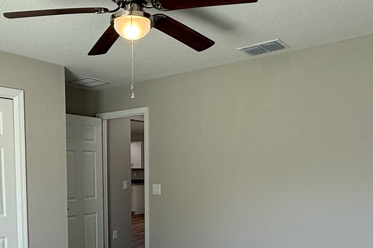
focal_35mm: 36
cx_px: 153
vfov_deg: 35.8
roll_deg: +0.3
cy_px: 194
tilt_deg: -4.0
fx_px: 373
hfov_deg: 52.8
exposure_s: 1/120
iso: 100
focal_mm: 2.22
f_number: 2.2
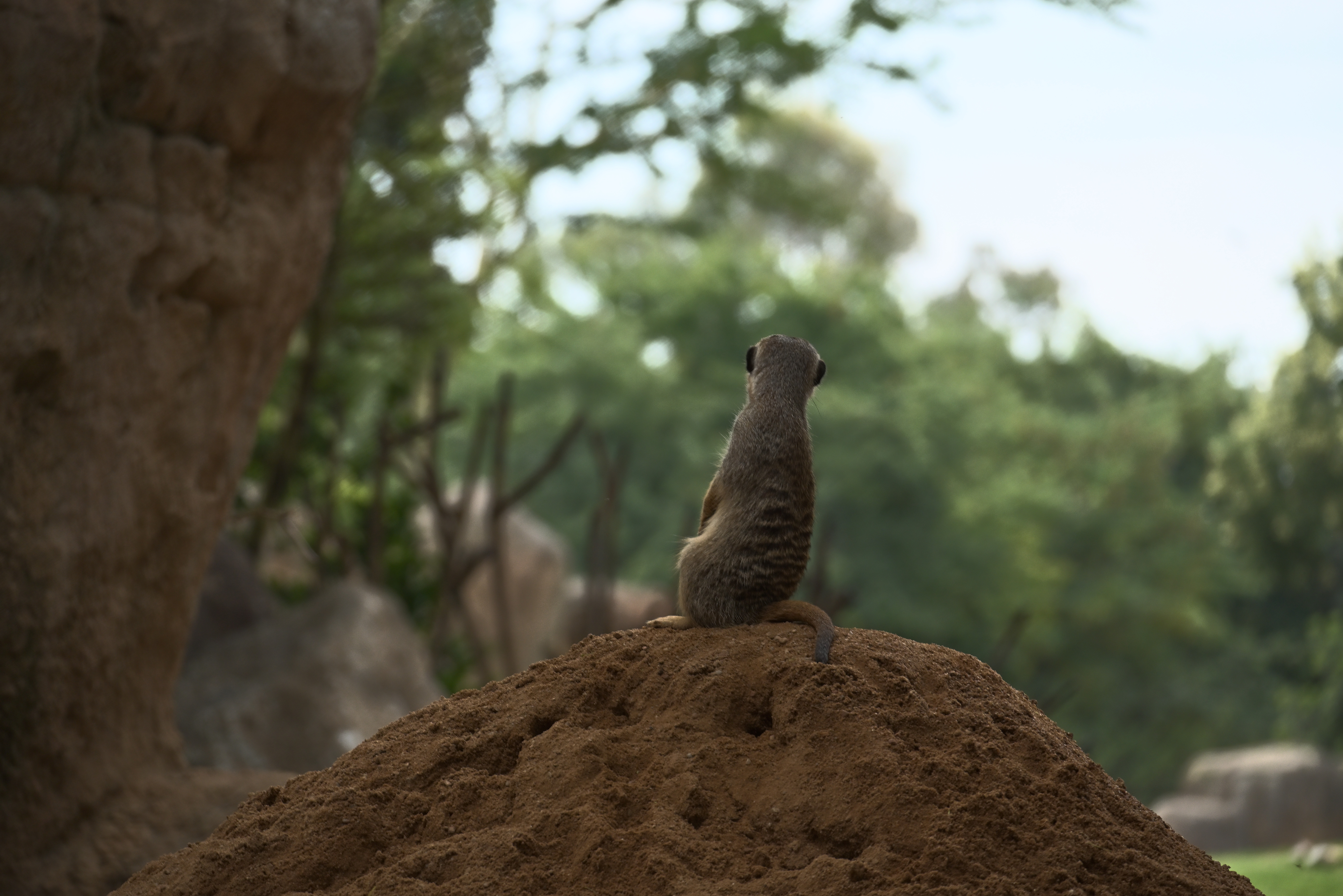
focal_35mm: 218
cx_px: 672
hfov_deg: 9.5
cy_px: 448
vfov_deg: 6.3
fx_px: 8113
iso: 400
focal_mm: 145
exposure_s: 1/500
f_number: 5.3
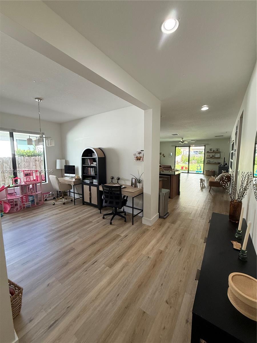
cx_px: 128
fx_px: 139
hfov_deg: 85.7
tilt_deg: -6.5
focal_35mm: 14
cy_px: 172
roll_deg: +0.0
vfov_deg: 102.1
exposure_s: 1/120
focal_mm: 2.22
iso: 200
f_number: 2.2
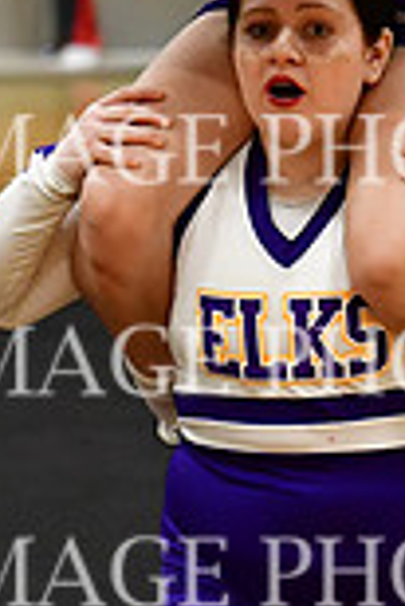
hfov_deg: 1.9
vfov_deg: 2.8
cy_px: 43
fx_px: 12341
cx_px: 234
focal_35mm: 733
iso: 4000
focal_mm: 130
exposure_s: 1/500
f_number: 3.5
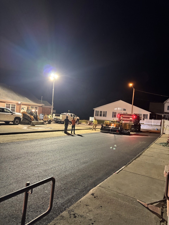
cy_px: 112
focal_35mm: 24
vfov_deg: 71.6
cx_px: 84
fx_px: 156
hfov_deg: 56.8
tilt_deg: +0.9
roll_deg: -5.1
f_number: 1.78
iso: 640
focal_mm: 6.76
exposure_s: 1/40
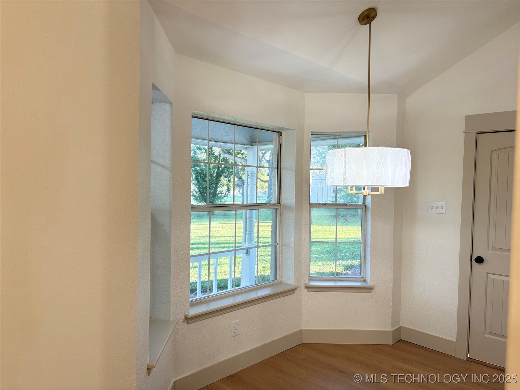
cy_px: 195
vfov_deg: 53.1
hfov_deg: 67.3
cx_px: 260
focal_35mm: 26
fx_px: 391
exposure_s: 1/120
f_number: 1.6
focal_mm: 5.96
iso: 100
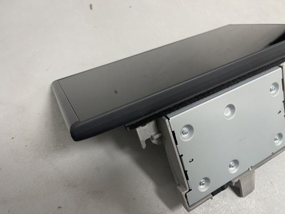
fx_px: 206
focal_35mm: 25
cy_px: 107
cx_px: 142
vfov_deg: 54.9
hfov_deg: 69.4
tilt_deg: -62.4
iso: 80
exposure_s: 1/50
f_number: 1.6
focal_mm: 5.1
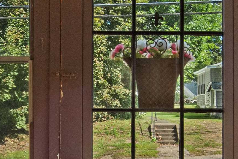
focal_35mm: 74
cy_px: 135
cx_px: 99
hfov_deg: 27.3
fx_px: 490
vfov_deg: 18.2
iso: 200
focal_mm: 14
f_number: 11
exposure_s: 1/20
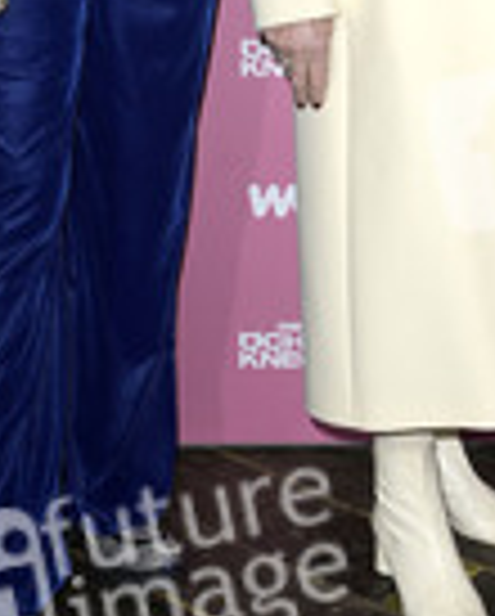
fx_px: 2247
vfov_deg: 15.1
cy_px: -99
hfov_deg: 12.6
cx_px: 248
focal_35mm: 123
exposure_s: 1/250
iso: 400
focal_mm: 45
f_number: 5
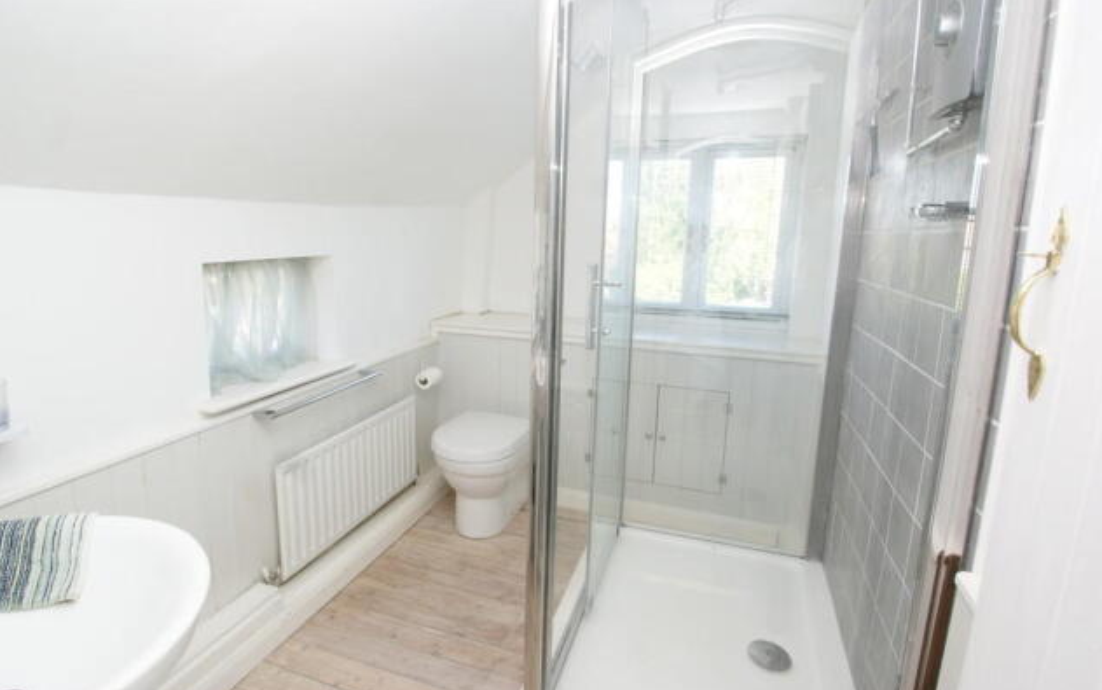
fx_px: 571
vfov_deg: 62.2
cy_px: 324
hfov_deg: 88.0
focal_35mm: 19
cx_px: 541
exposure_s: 1/60
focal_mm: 12
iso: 400
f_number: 5.6
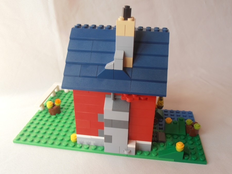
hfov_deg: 50.1
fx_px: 248
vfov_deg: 38.7
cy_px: 87
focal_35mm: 37
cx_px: 116
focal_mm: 6.61
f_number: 3.9
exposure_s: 1/100
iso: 80
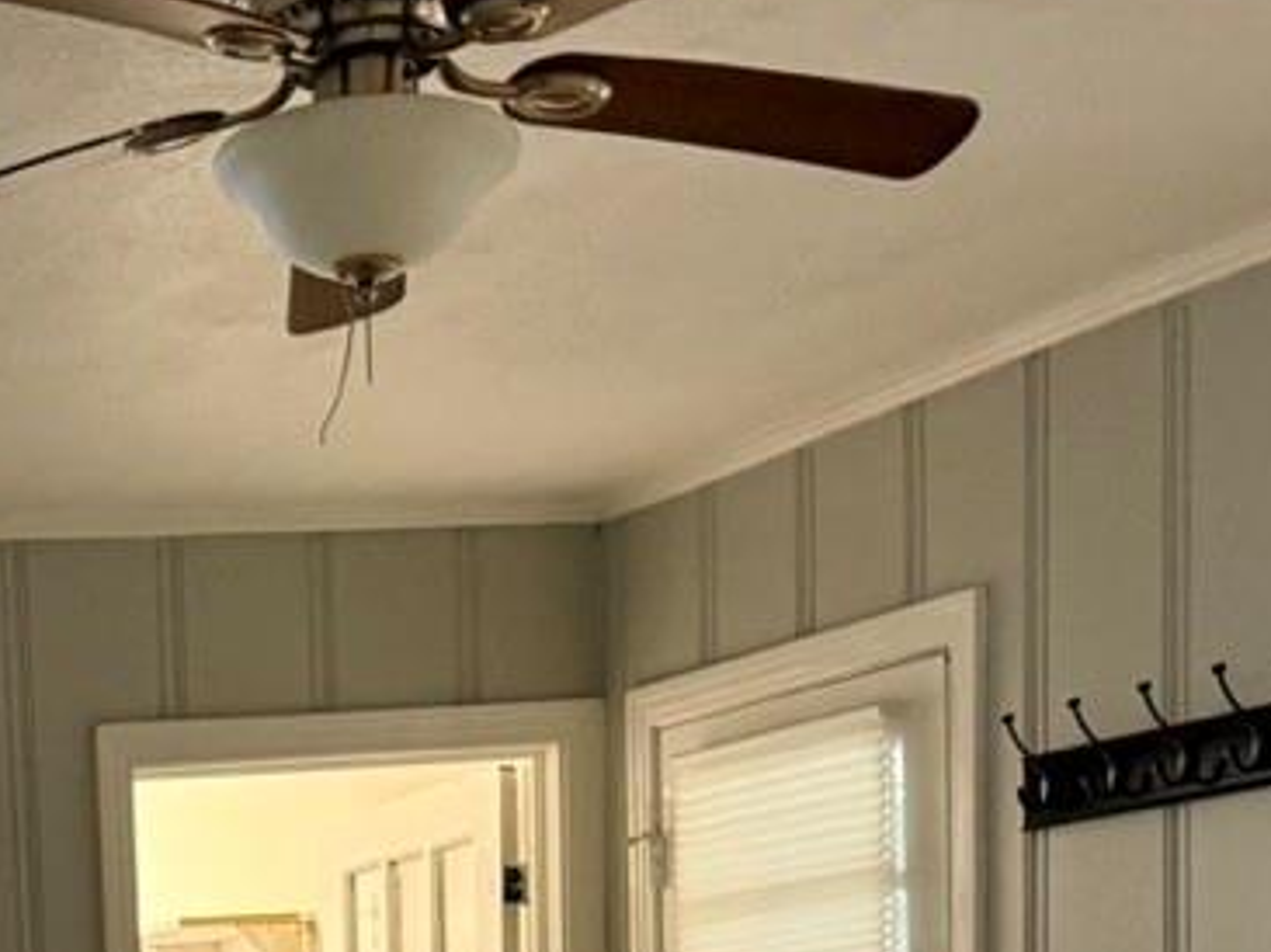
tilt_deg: -6.5
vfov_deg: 15.7
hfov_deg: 22.1
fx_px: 3082
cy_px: 1560
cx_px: -94
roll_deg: +2.5
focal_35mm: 84
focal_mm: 6.76
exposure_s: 1/60
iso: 320
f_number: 1.78
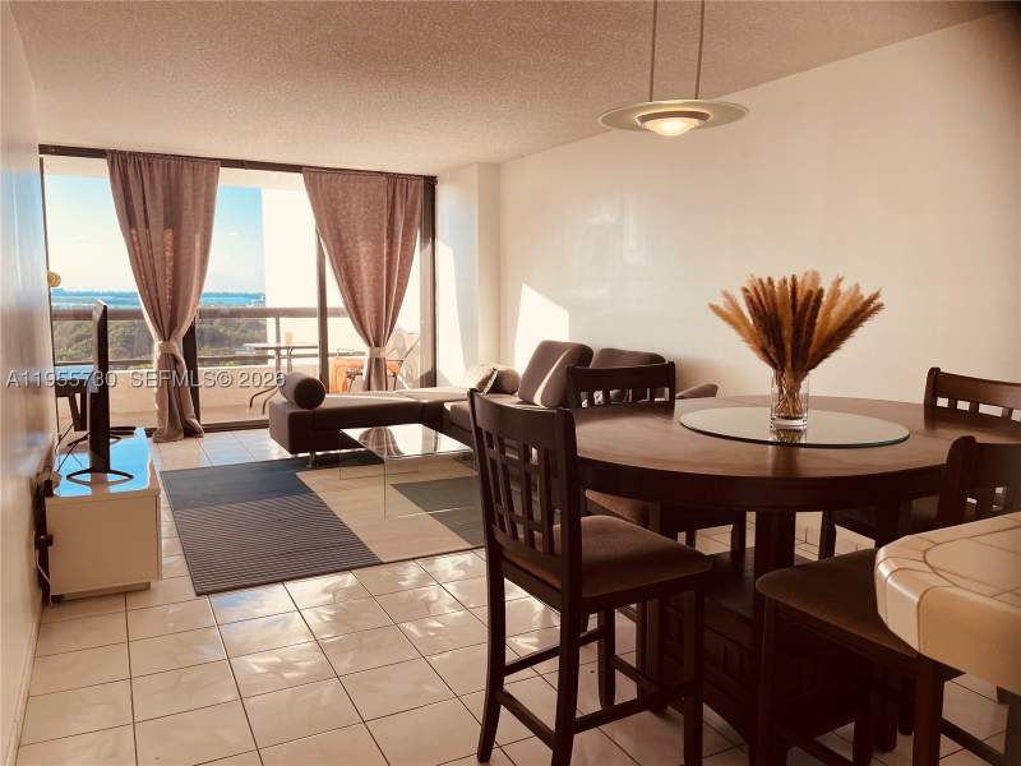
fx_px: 767
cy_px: 383
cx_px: 510
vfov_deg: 53.1
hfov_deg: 67.3
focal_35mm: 26
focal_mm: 4.2
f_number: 1.6
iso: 32
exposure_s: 1/252
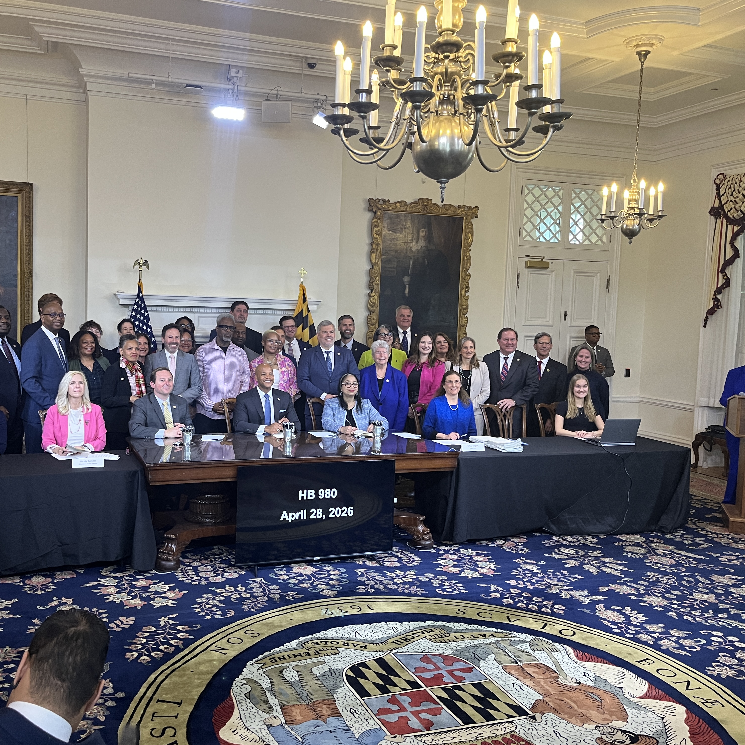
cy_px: 374
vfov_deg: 52.5
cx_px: 273
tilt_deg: -4.3
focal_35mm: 31
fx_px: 755
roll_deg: -1.9
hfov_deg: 51.9
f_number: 1.6
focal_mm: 5.1
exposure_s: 1/60
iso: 200
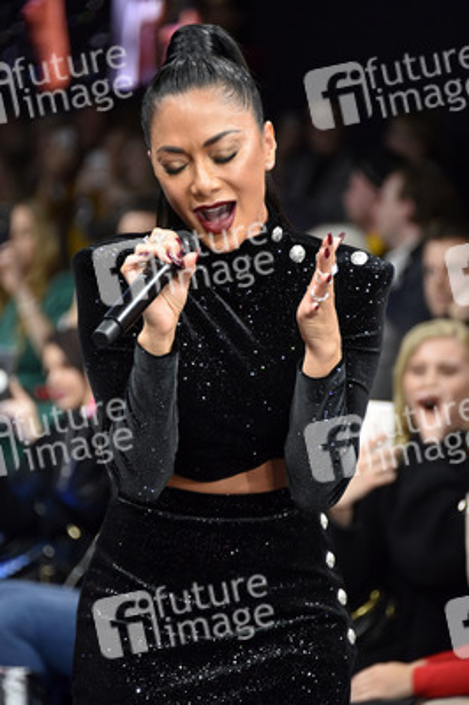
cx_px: 234
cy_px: 352
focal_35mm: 230
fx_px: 4502
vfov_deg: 9.0
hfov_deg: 6.0
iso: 1600
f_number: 5.6
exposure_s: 1/160
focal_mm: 230
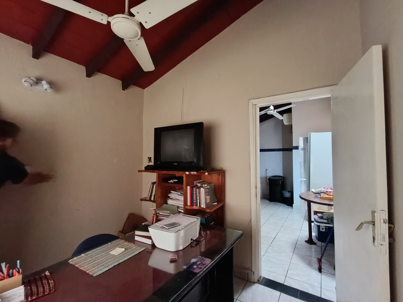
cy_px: 151
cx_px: 202
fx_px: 186
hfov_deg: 94.5
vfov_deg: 78.1
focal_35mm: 16
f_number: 2.2
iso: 1250
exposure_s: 1/10
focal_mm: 1.65
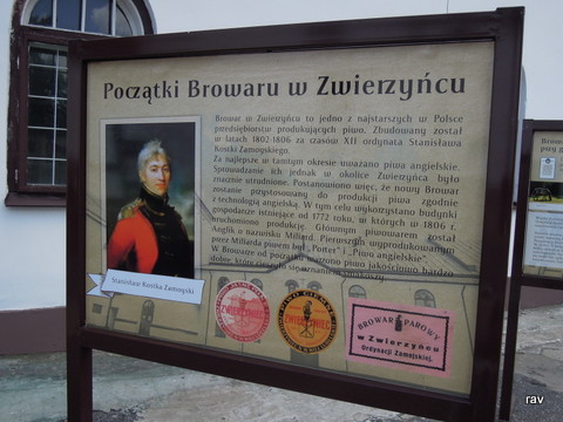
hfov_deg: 52.6
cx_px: 282
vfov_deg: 40.7
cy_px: 211
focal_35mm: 35
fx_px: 569
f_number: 3.2
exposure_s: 1/640
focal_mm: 6.3
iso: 160
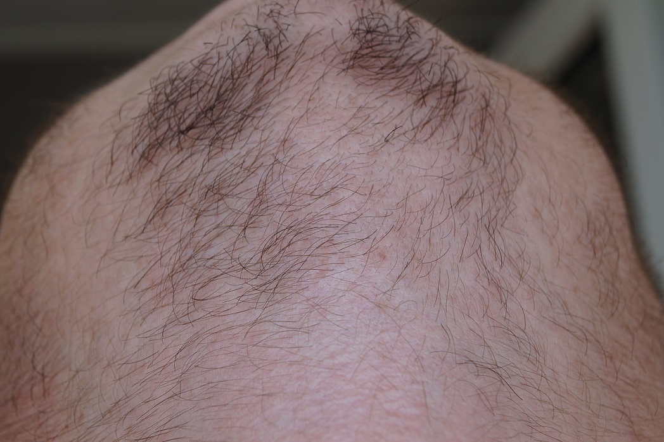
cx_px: 332
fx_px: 1383
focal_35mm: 75
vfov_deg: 18.2
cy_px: 221
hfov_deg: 27.0
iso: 100
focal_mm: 50
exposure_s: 1/100
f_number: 6.3
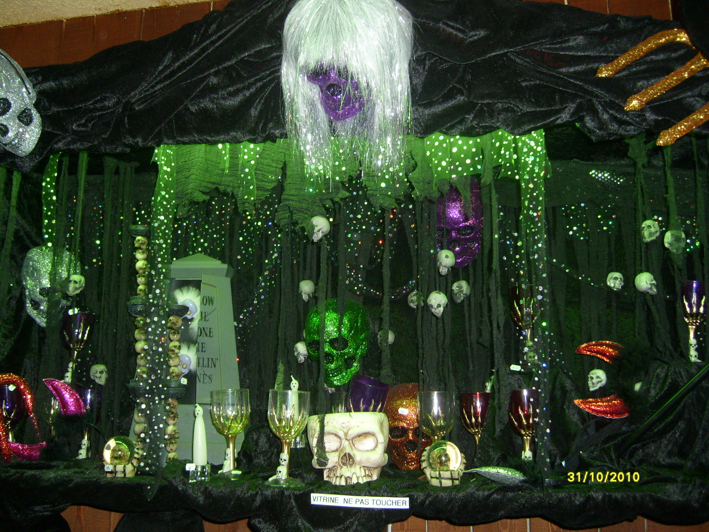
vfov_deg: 40.7
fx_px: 717
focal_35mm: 35
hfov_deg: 52.6
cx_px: 354
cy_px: 266
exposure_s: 1/45
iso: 100
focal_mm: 5.8
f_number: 2.8
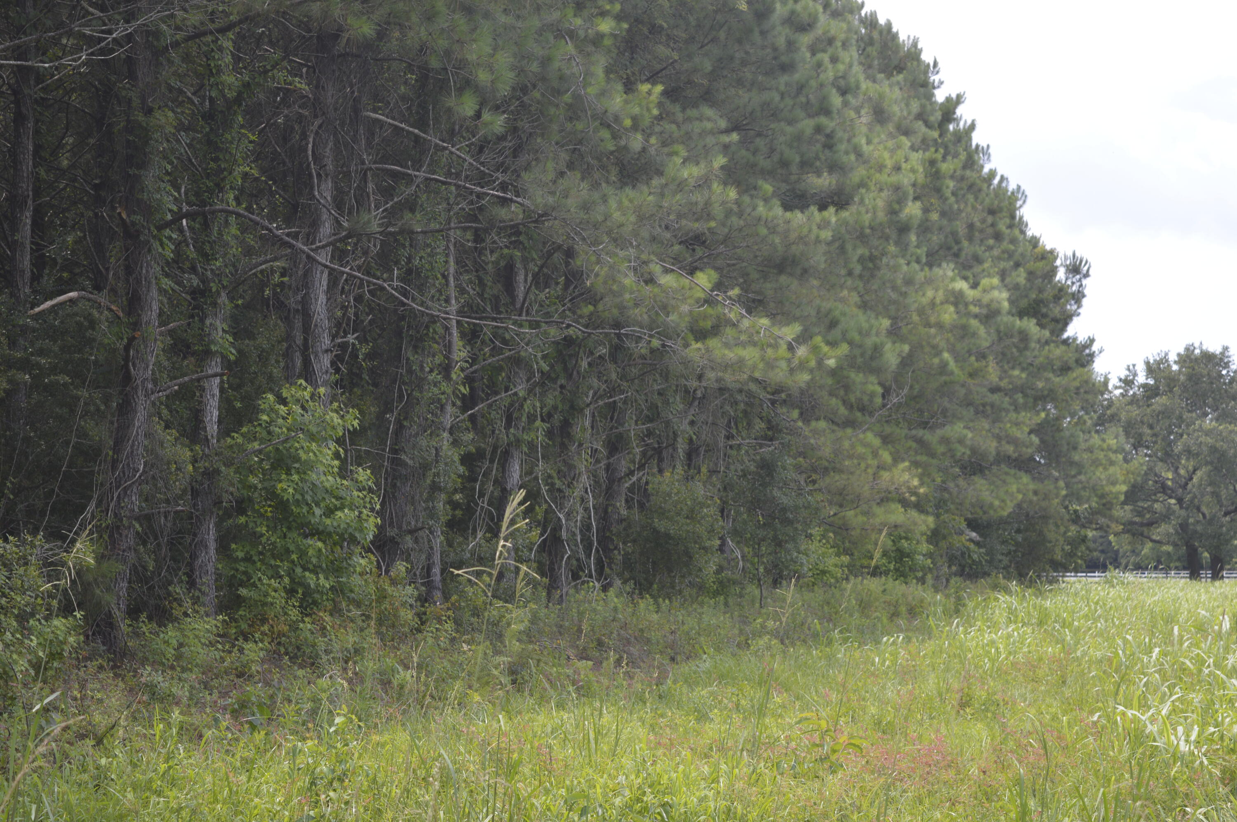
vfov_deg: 16.5
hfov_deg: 24.6
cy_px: 411
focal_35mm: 82
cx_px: 618
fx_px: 2832
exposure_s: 1/160
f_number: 5.6
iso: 100
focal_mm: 55
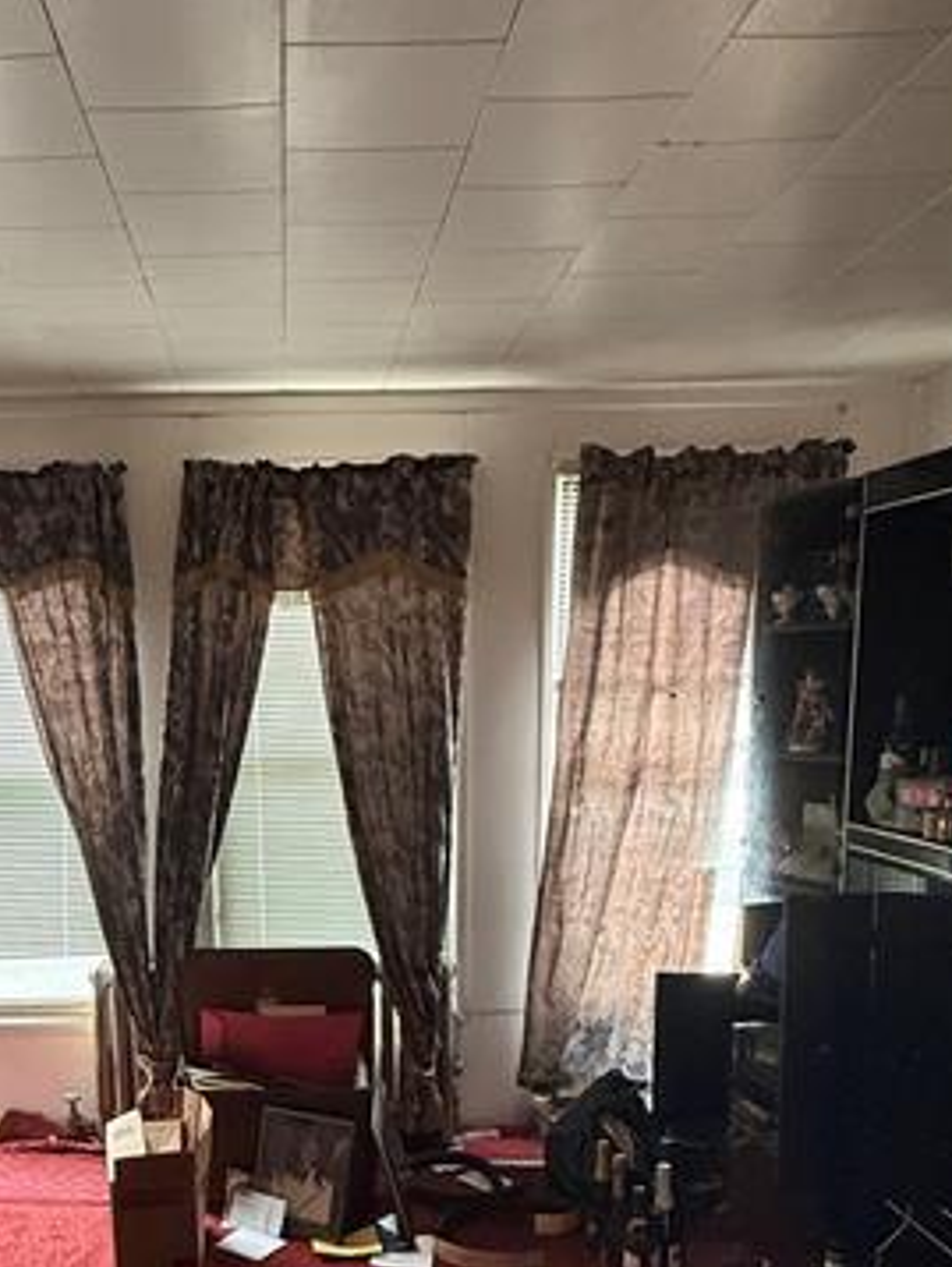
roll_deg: +0.9
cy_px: 874
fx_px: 1099
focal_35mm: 30
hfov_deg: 45.6
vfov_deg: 58.2
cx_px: 269
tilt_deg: -10.5
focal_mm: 2.22
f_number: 2.2
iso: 400
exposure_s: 1/60
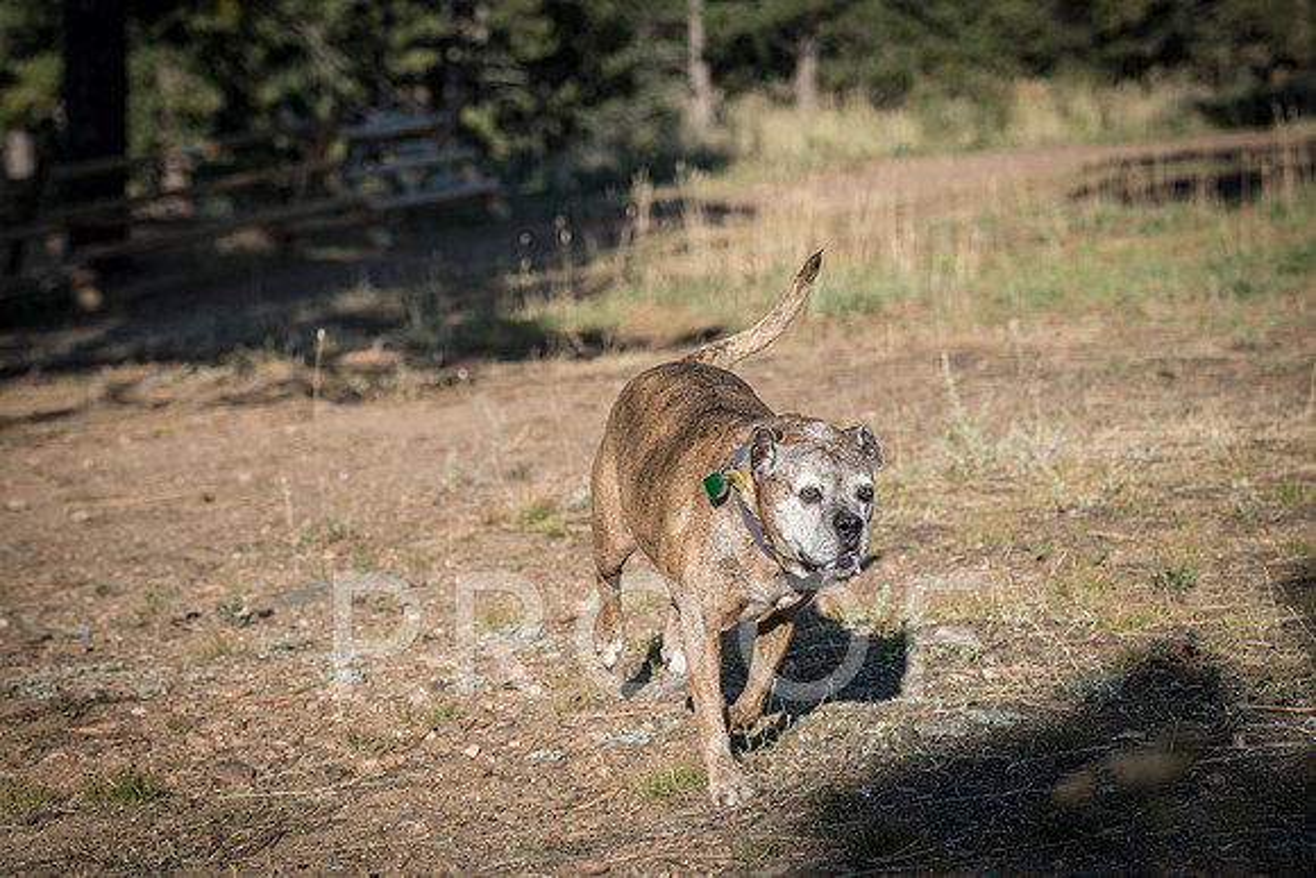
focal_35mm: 113
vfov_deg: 12.1
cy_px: 382
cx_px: 767
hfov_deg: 18.0
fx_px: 4143
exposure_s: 1/1250
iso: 200
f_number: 4
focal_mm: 80
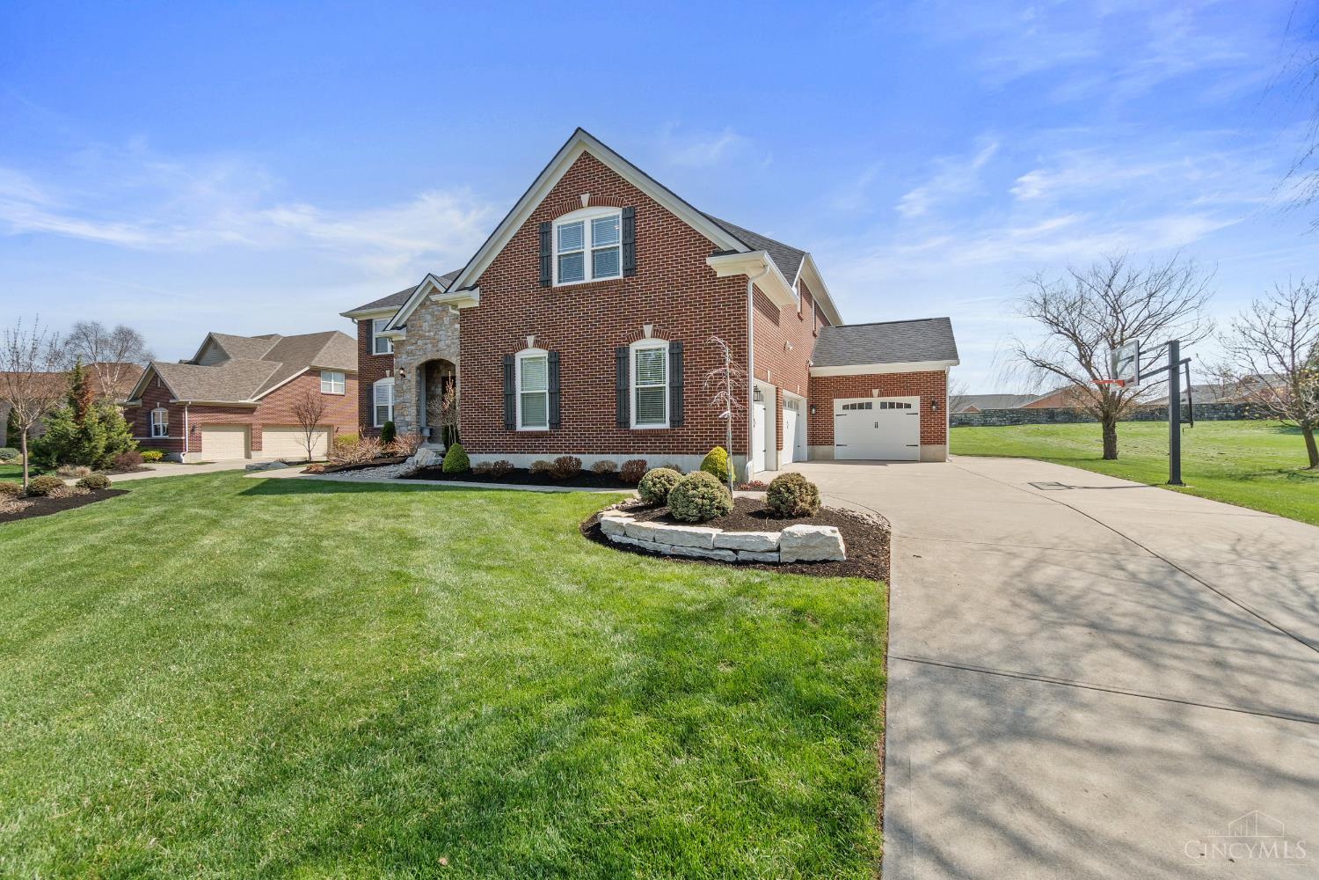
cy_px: 440
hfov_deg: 100.4
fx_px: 550
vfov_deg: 77.3
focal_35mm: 15
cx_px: 660
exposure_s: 1/160
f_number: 8
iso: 400
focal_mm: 10
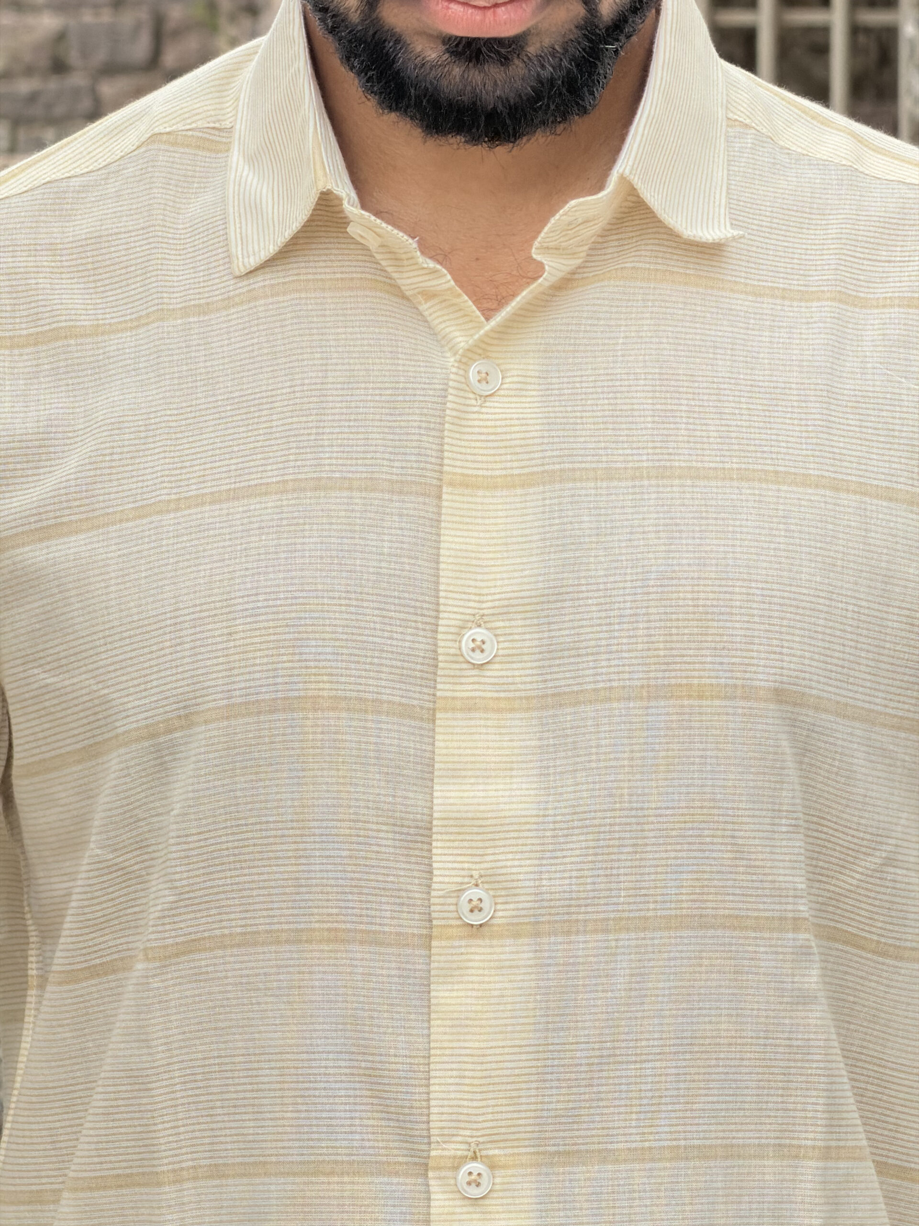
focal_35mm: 200
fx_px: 7080
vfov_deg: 9.9
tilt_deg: -1.8
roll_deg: -0.6
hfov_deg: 7.4
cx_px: 460
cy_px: 613
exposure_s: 1/488
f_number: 2.8
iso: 50
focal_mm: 16.89
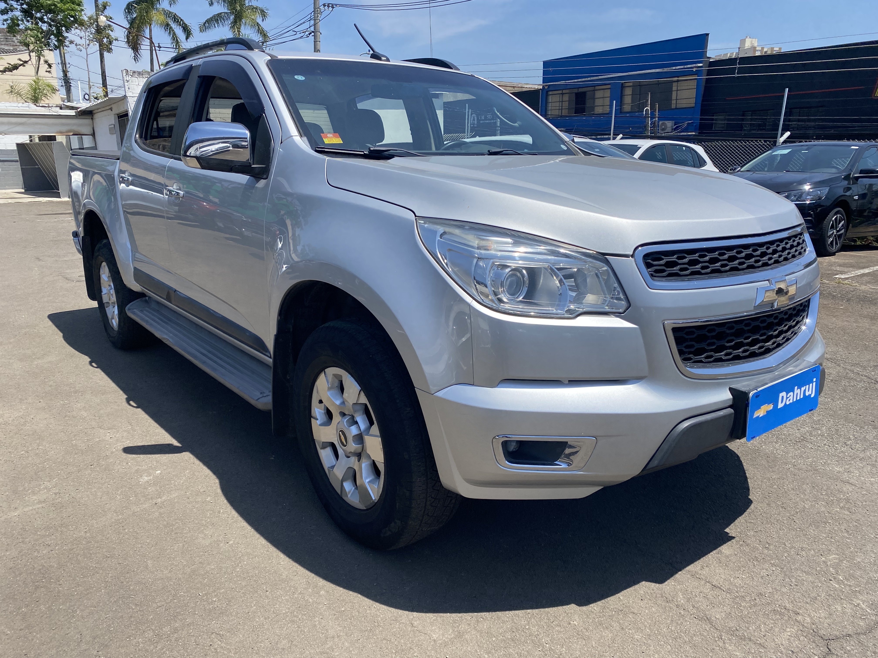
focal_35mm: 26
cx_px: 439
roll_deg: +0.4
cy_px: 329
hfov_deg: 67.3
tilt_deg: -12.8
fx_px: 659
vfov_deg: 53.1
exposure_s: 1/2755
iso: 32
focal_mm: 4.25
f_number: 1.8
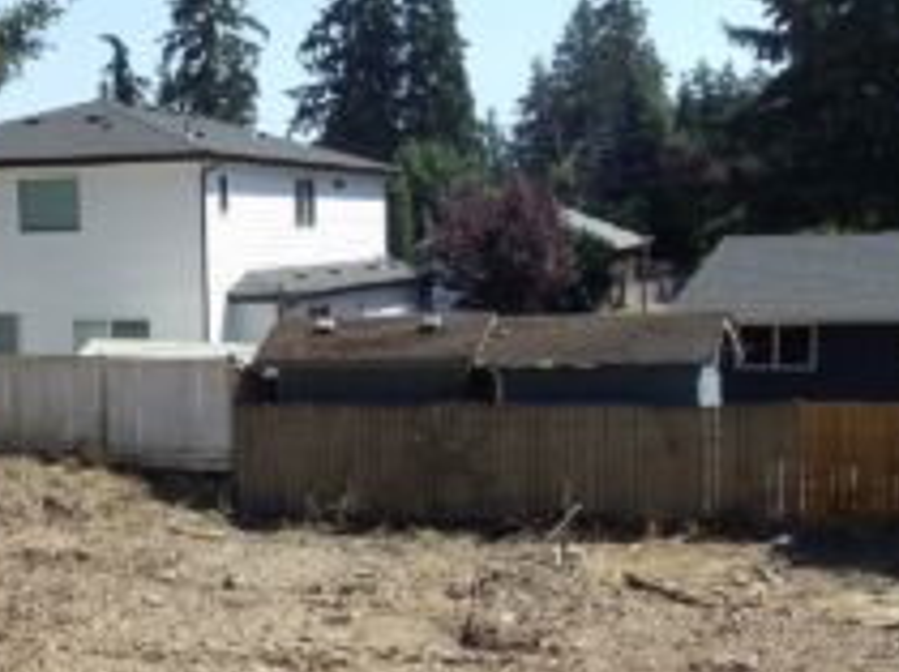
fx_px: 2179
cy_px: 432
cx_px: 176
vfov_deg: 17.5
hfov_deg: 23.0
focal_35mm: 84
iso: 100
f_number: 7.1
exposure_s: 1/200
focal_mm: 6
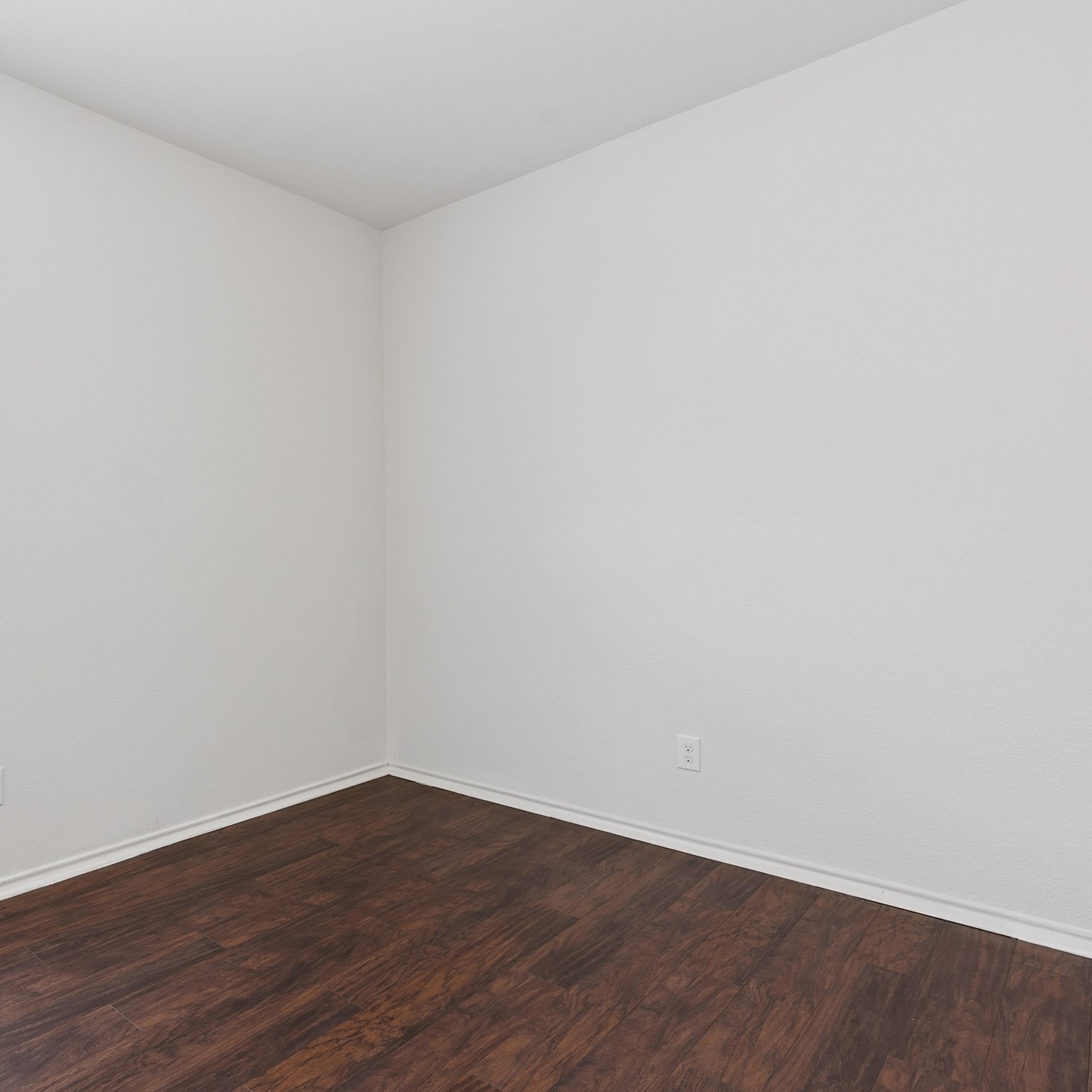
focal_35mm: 21
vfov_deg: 72.1
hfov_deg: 68.4
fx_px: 749
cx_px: 301
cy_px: 548
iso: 200
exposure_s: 1/5
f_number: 8
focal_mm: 16
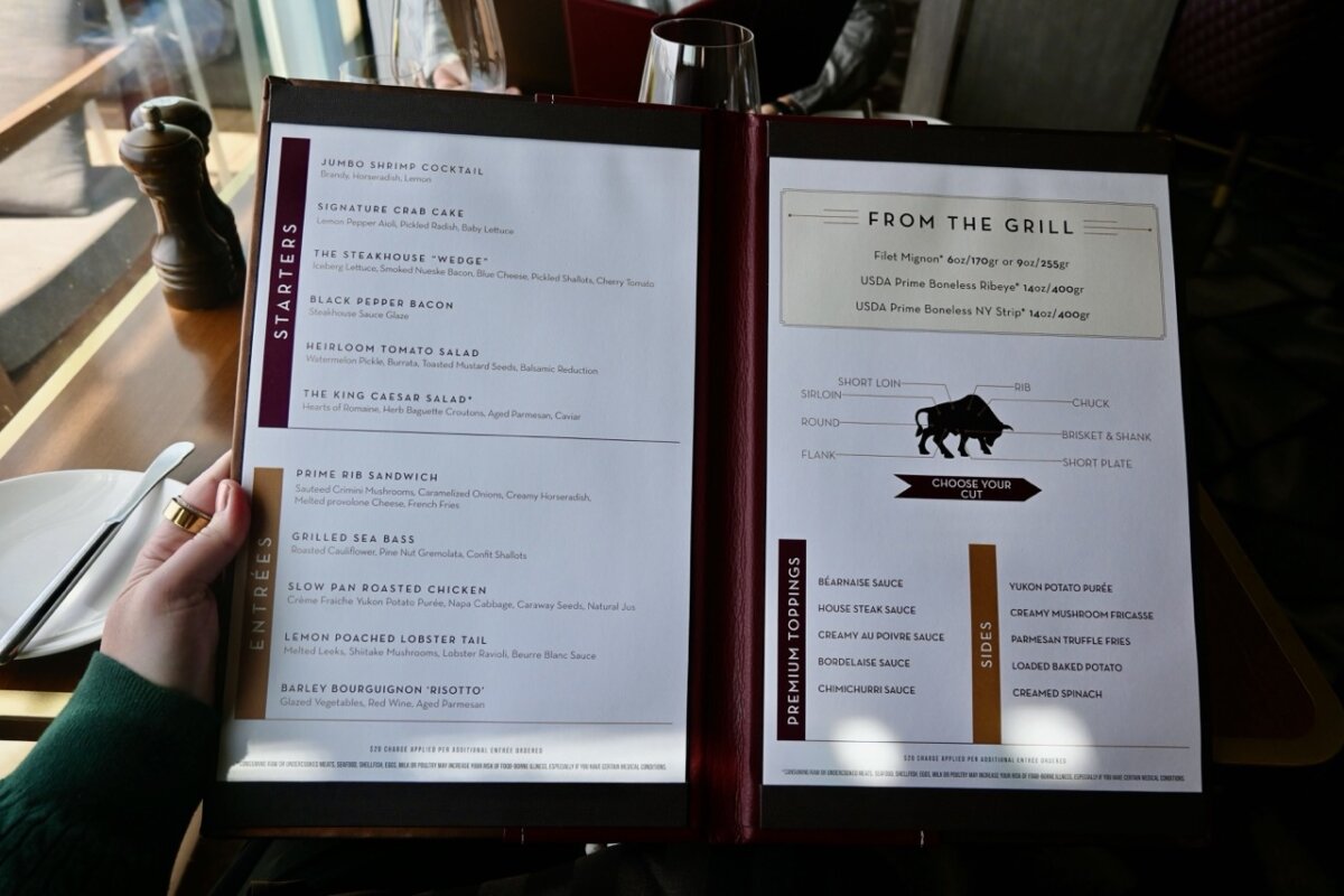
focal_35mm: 26
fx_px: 980
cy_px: 448
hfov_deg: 68.9
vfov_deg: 49.1
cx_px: 672
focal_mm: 17.5
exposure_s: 1/250
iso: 200
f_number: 4
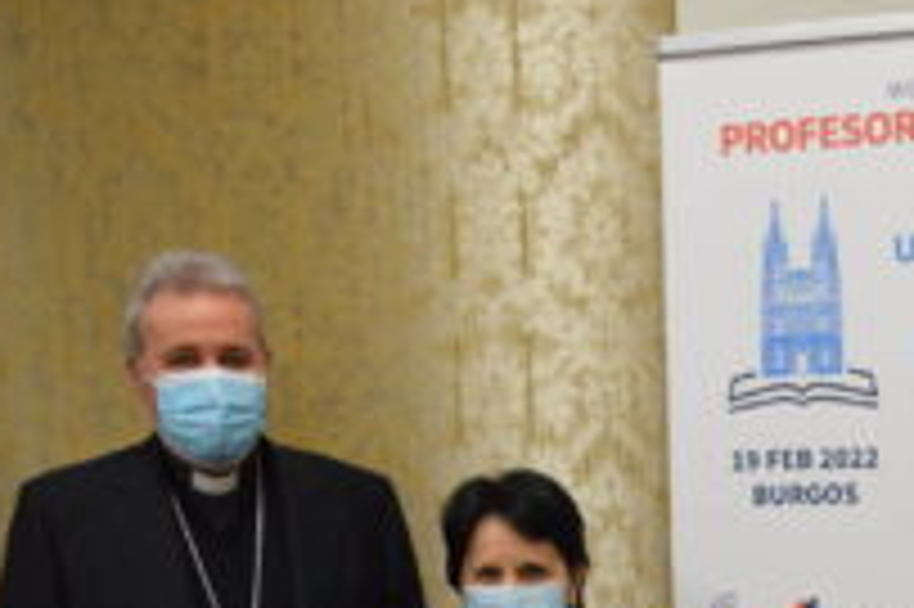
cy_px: 667
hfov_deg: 31.9
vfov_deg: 21.4
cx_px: 810
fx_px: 1522
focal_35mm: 60
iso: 640
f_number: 4
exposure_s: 1/60
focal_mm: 18
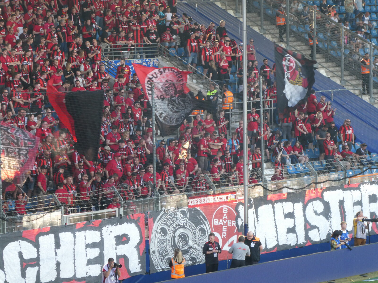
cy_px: 142
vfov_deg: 10.4
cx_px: 189
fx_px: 1562
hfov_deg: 13.8
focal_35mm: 143
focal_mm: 25.6
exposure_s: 1/80
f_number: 5.4
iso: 200
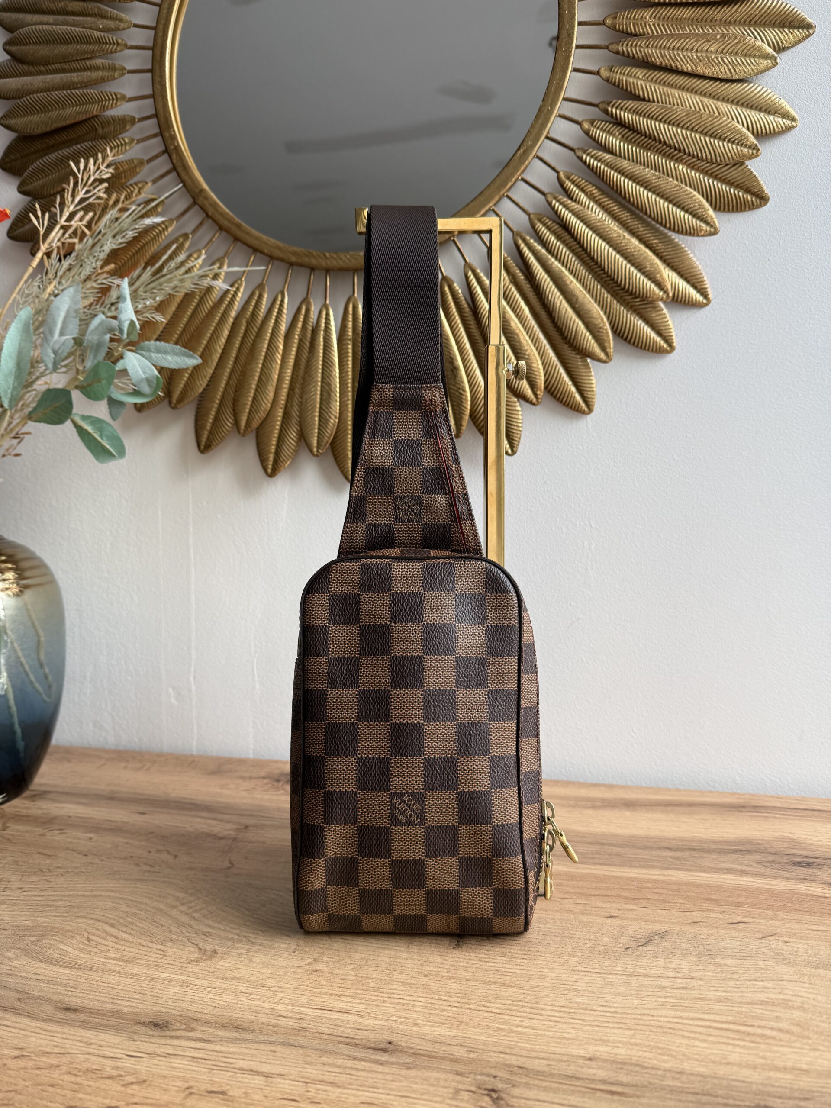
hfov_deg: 56.8
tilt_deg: -3.1
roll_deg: +0.4
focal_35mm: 24
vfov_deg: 71.6
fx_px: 768
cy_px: 554
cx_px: 416
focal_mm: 6.76
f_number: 1.78
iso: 80
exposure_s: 1/329
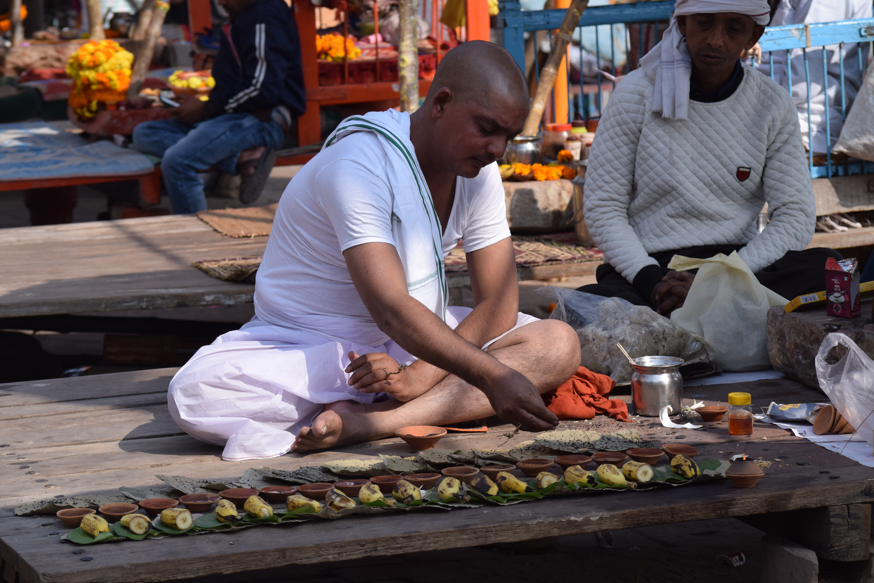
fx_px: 3132
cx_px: 437
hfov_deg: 15.9
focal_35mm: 129
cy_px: 292
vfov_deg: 10.6
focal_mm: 86
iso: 400
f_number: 7.1
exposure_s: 1/1600
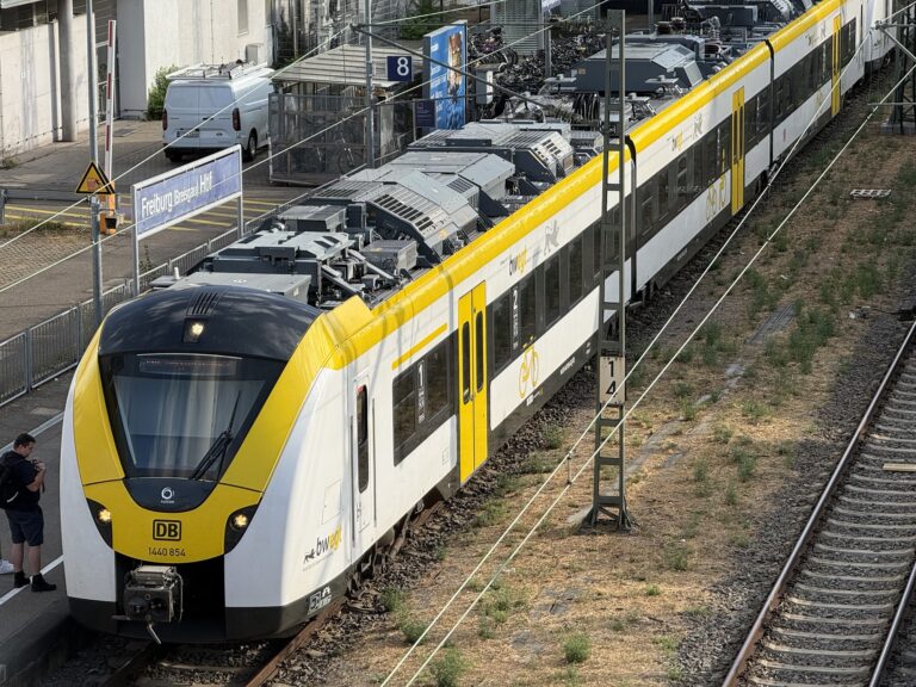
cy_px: 344
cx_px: 458
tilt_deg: -10.4
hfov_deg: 16.4
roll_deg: +0.4
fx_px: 3175
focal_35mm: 120
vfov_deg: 12.3
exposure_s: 1/655
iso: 50
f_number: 2.8
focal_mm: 15.66
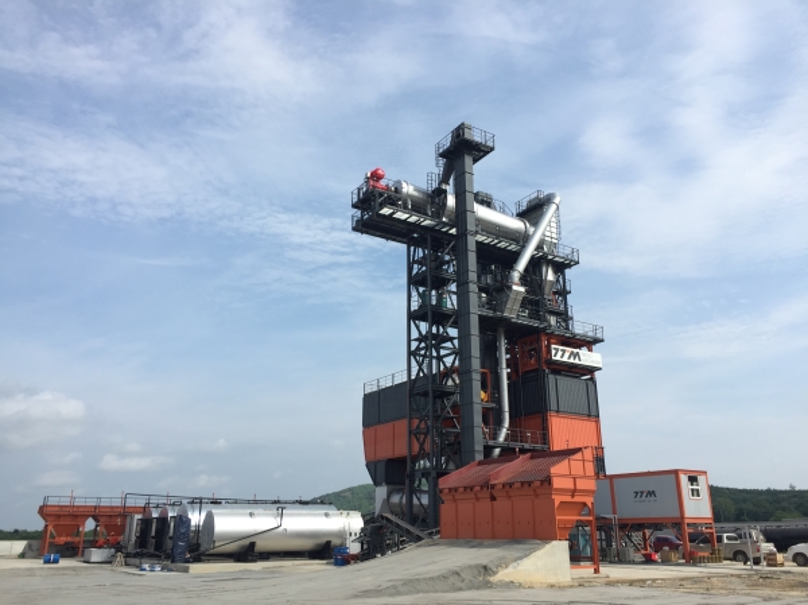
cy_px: 302
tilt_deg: +17.9
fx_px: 676
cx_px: 404
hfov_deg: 61.7
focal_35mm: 29
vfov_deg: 48.2
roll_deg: -0.4
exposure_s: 1/1883
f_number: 2.2
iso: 32
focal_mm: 4.15
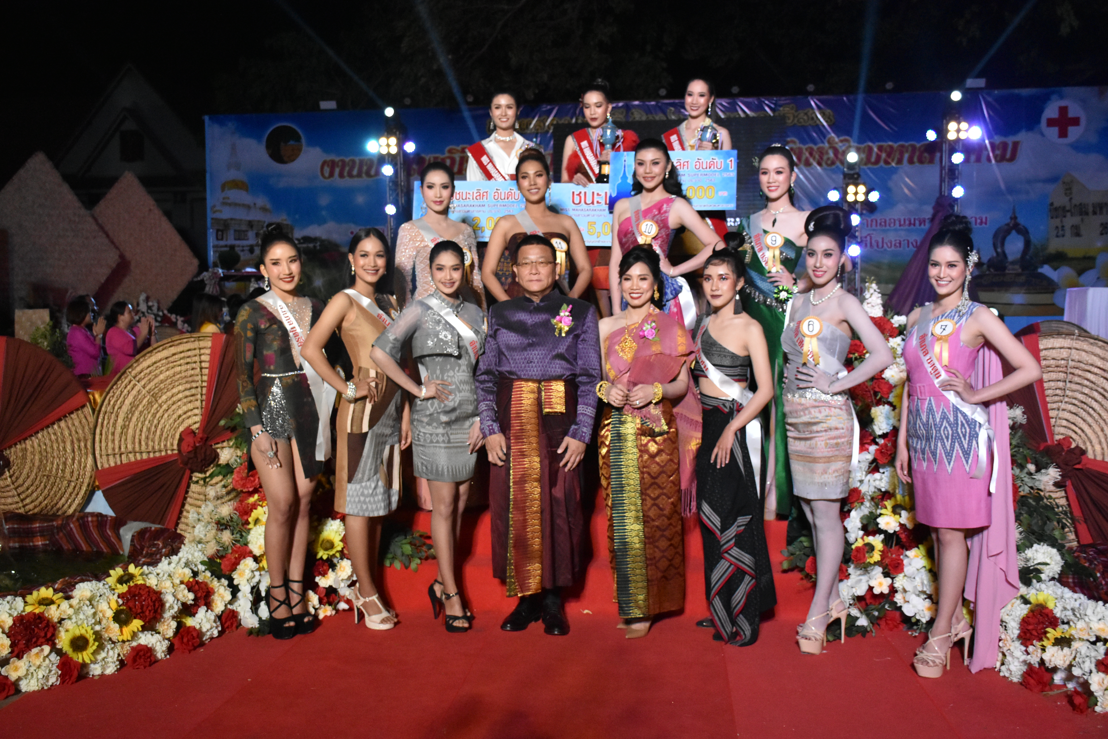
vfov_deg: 36.9
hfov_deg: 53.1
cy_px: 370
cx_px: 554
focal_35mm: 36
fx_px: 1108
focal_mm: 24
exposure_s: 1/640
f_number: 3.8
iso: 2500
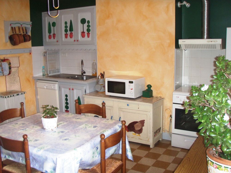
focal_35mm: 38
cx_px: 116
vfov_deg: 37.7
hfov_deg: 49.0
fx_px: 254
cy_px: 86
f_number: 3.5
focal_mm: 6.7
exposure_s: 1/30
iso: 200
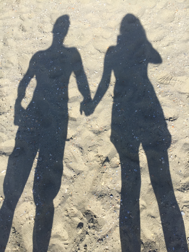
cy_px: 126
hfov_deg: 48.2
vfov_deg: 61.7
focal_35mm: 29
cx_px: 94
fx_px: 211
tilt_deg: -55.7
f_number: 2.2
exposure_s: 1/1980
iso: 32
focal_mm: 4.15
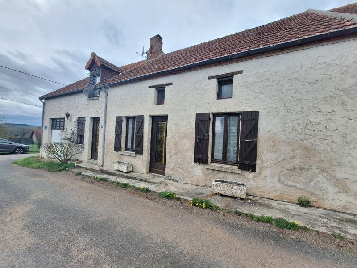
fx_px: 134
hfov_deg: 106.2
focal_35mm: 13
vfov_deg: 89.9
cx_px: 178
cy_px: 134
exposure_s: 1/1332
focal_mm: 1.74
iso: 40
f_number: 2.2
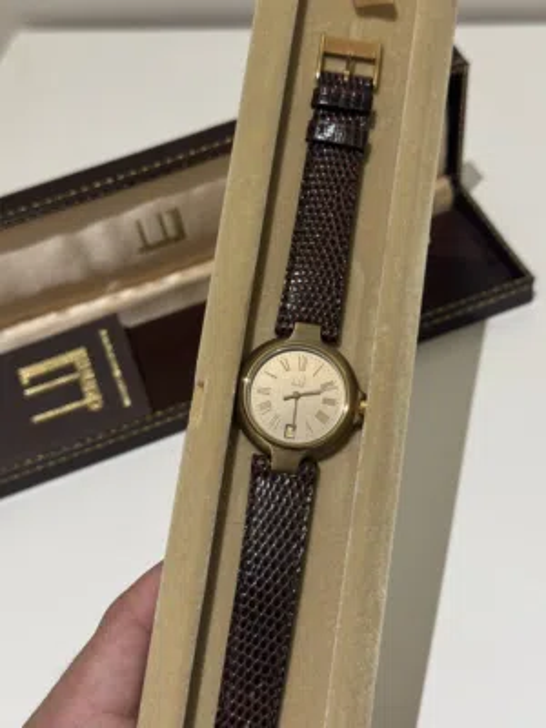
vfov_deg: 39.7
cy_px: 364
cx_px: 273
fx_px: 1009
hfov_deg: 30.3
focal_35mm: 48
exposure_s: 1/50
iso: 160
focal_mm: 6.76
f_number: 1.78
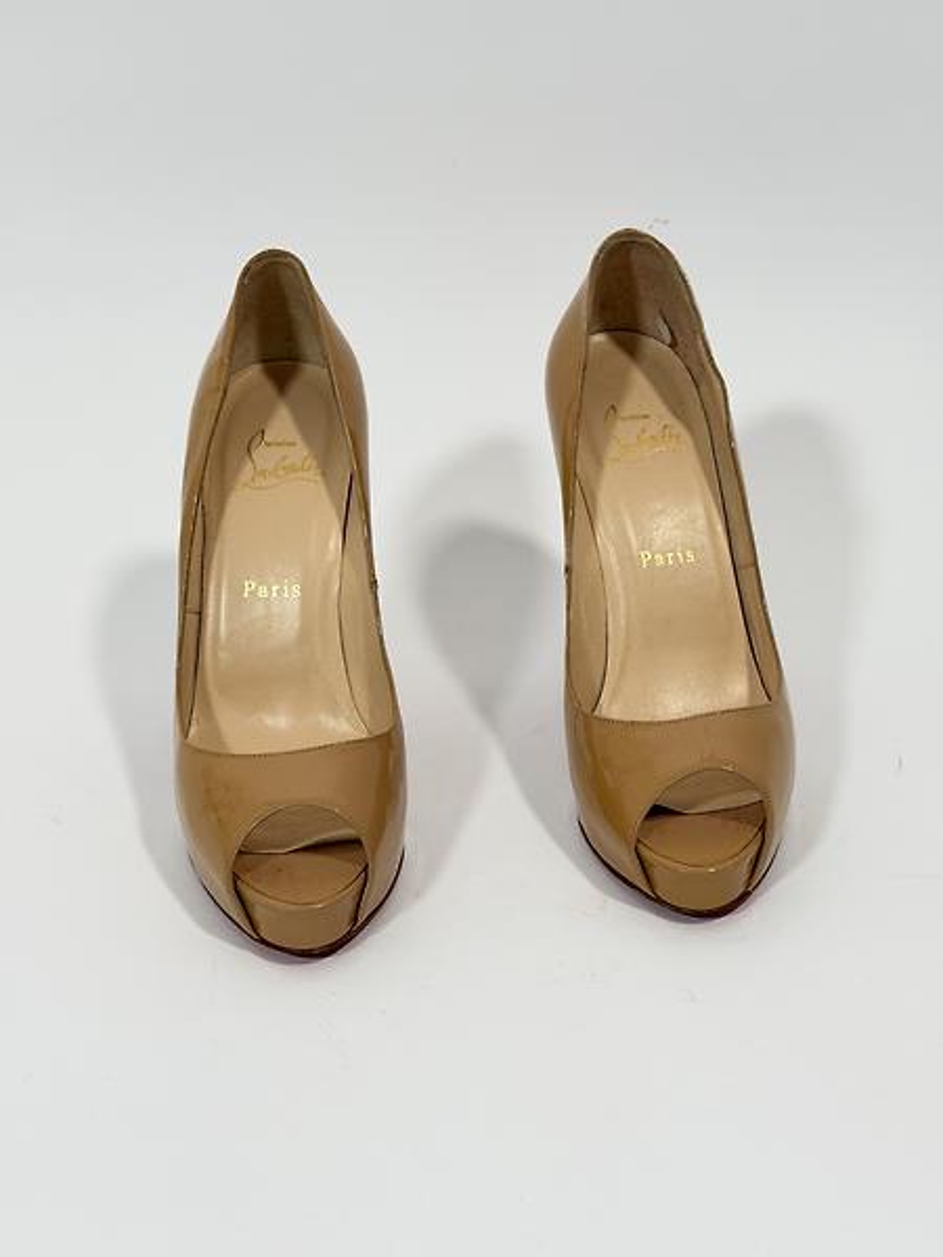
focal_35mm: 48
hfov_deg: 30.3
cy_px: 628
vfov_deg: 39.7
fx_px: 1743
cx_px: 472
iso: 64
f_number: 1.78
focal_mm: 6.76
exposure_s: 1/100
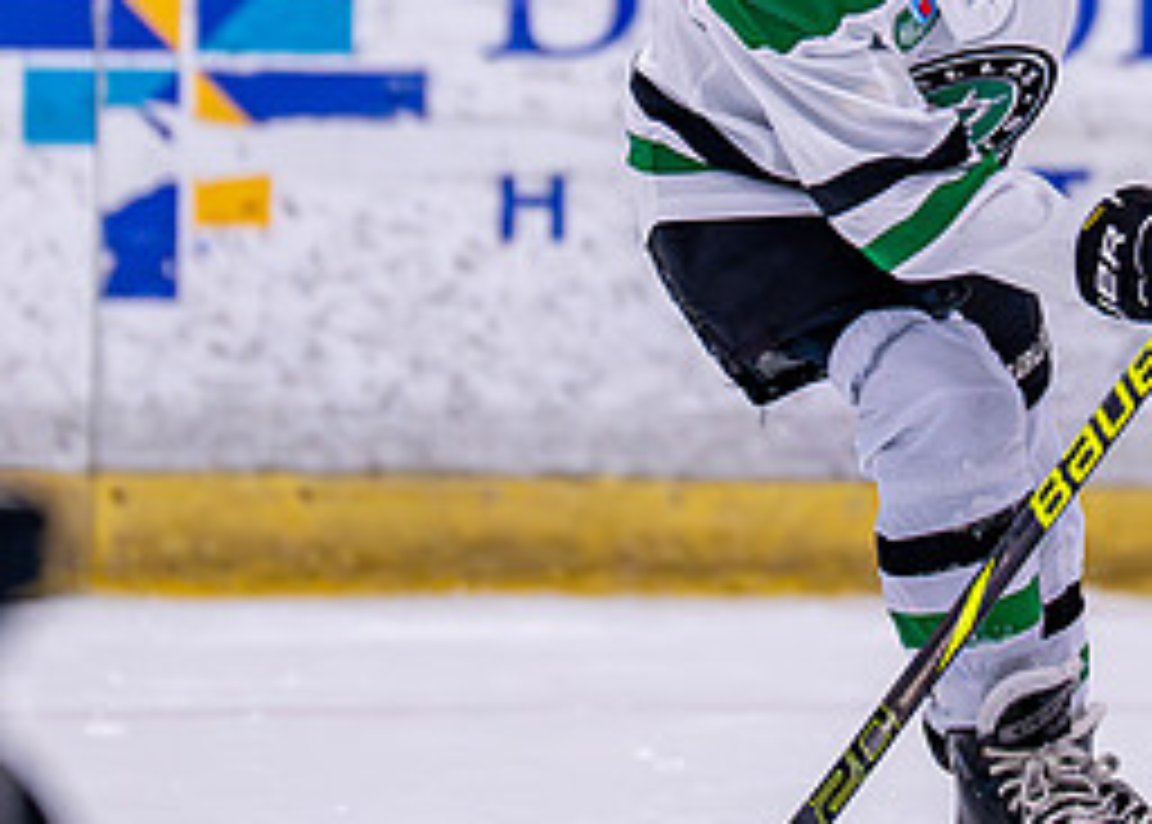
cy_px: 147
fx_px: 27948
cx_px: 924
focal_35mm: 854
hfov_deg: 2.4
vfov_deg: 1.7
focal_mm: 200
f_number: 2.8
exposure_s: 1/1250
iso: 2500
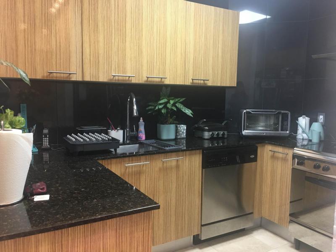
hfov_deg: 61.7
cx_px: 168
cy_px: 126
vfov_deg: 48.2
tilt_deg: -3.7
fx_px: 281
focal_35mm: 29
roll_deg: -1.4
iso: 50
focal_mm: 4.15
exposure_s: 1/15
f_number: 2.2
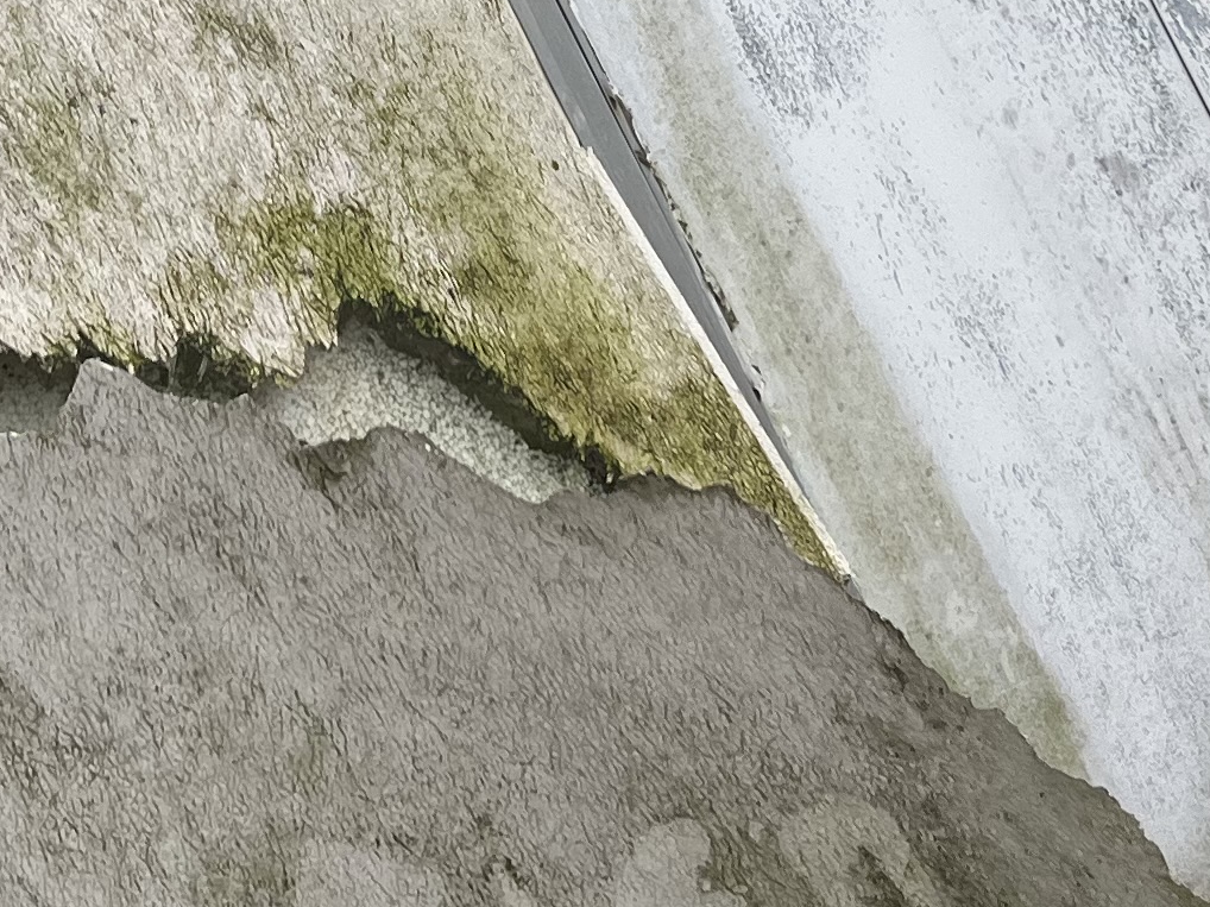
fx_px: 3600
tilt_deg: +0.5
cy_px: -615
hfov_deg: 19.0
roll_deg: +24.2
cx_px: 352
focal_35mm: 103
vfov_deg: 13.2
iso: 50
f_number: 1.6
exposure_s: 1/1600
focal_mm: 5.1
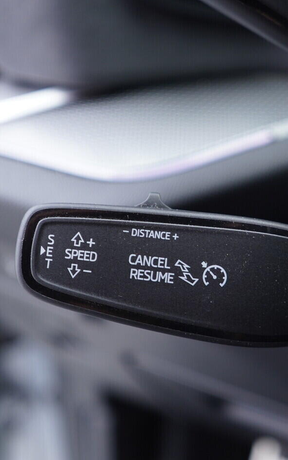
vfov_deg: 36.3
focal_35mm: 56
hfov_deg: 23.1
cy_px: 234
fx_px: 703
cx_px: 179
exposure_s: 1/40
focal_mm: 24
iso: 320
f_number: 2.8
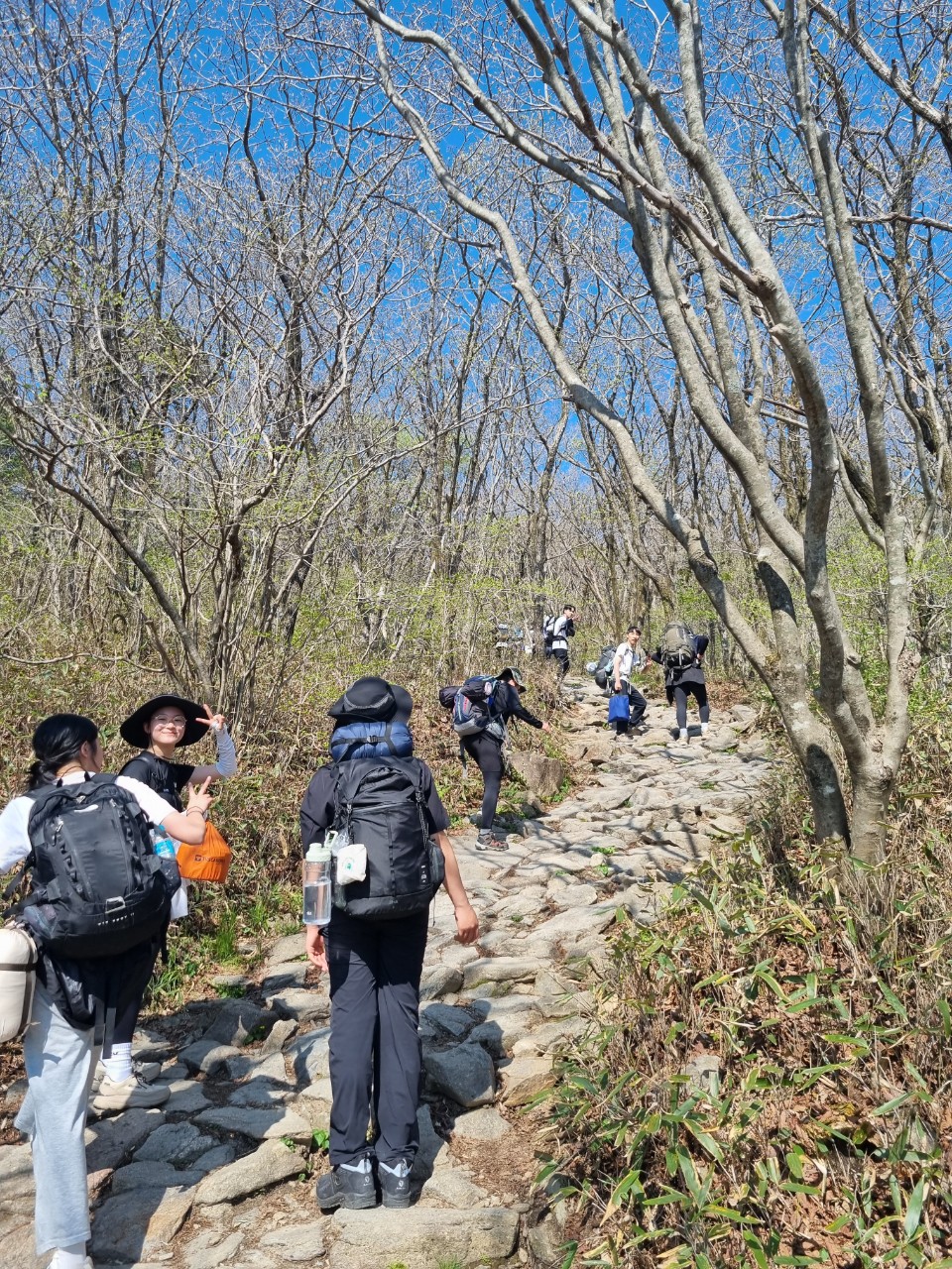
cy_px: 634
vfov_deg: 67.3
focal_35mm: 26
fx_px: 953
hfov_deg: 53.1
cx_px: 476
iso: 50
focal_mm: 5.4
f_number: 1.8
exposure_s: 1/1667
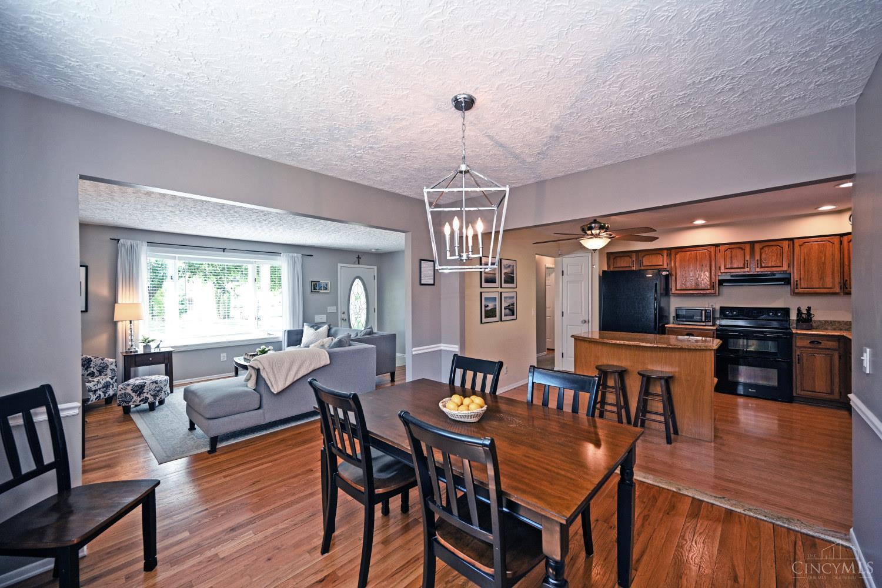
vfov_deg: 81.2
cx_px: 441
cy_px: 294
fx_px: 343
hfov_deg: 104.3
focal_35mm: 14
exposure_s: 1/60
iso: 360
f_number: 4
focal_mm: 14
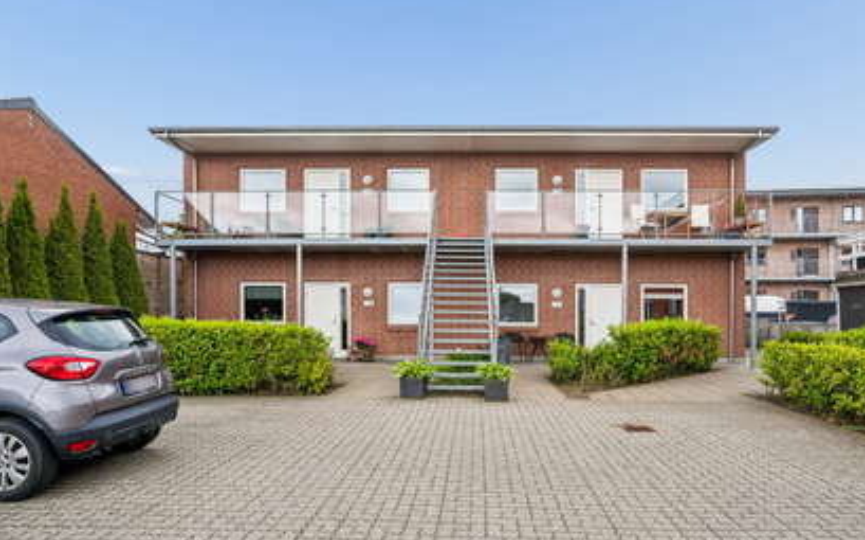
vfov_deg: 53.8
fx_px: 531
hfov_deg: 78.4
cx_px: 438
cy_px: 286
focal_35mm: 23
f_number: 6.3
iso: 100
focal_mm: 21.5
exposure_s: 1/125
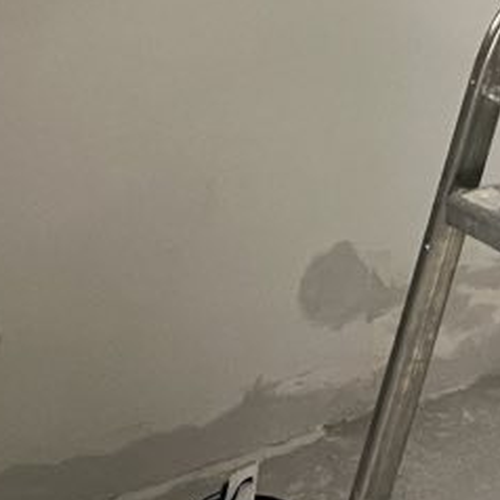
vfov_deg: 27.2
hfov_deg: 27.0
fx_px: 948
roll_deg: +0.6
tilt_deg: -3.8
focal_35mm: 58
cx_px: 559
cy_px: -42
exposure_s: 1/60
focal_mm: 1.57
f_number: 1.8
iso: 500
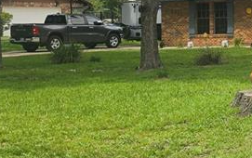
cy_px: 8
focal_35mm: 92
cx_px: 363
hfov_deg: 19.9
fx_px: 632
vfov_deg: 14.1
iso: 64
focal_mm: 6.5
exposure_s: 1/3185
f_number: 1.4
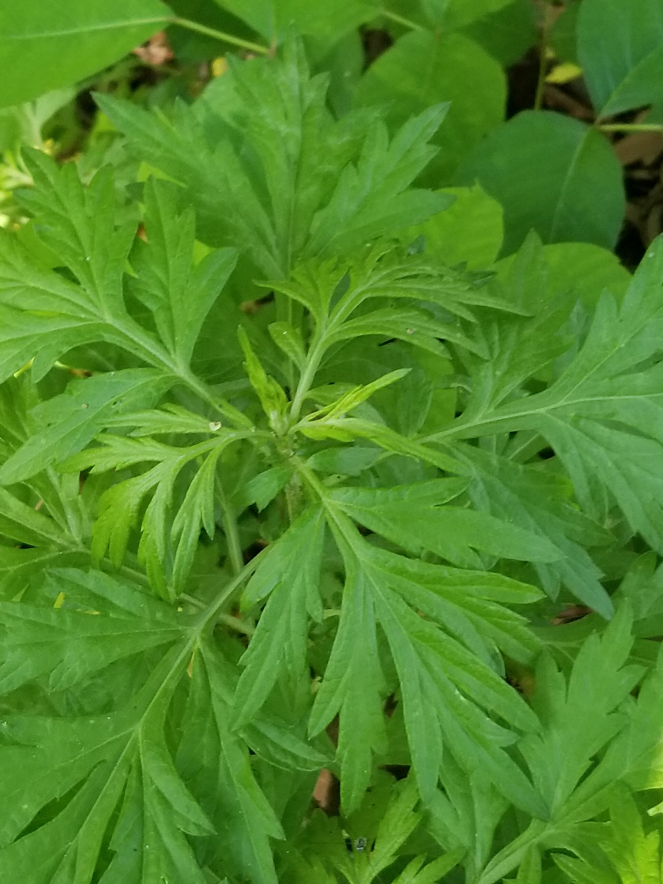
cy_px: 442
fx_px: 664
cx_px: 332
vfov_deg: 67.3
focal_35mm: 26
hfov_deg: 53.1
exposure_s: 1/77
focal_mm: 4.25
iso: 50
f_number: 1.7
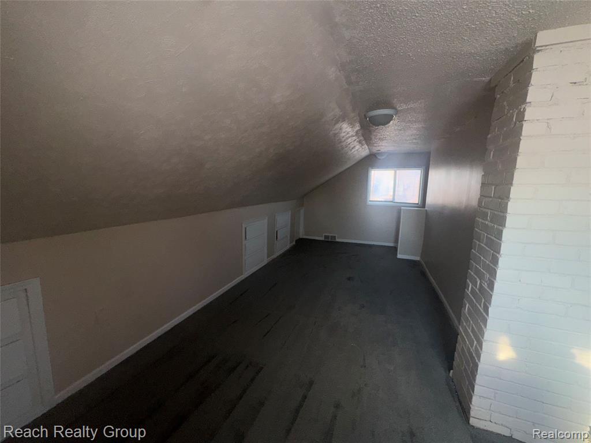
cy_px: 222
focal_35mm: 14
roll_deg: -1.3
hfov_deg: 102.1
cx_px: 296
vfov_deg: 85.7
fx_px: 239
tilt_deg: -8.2
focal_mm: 2.22
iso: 40
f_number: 2.2
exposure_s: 1/122
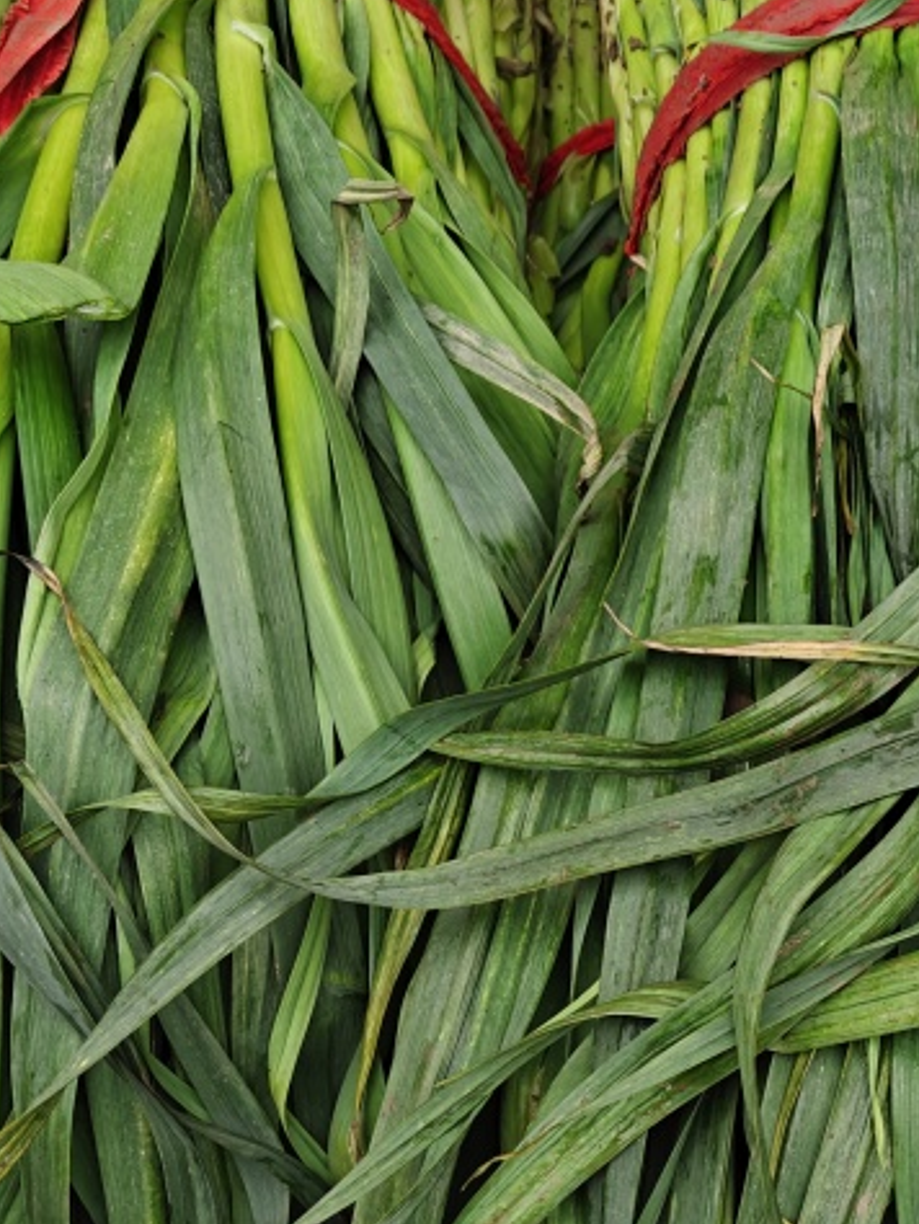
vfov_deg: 34.9
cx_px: 934
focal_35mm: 54
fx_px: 1910
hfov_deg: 25.6
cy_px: 887
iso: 160
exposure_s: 1/200
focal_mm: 5.59
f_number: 1.8
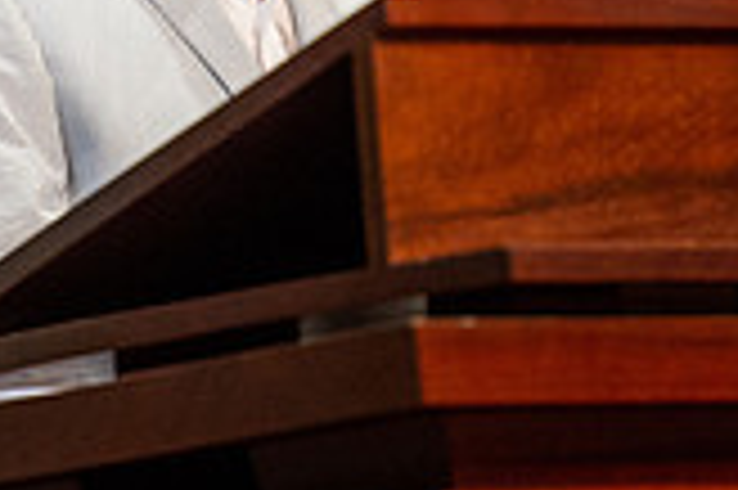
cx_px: 216
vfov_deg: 1.9
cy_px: -99
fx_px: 14479
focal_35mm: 707
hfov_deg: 2.9
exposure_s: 1/125
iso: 1600
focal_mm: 200
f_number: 2.8
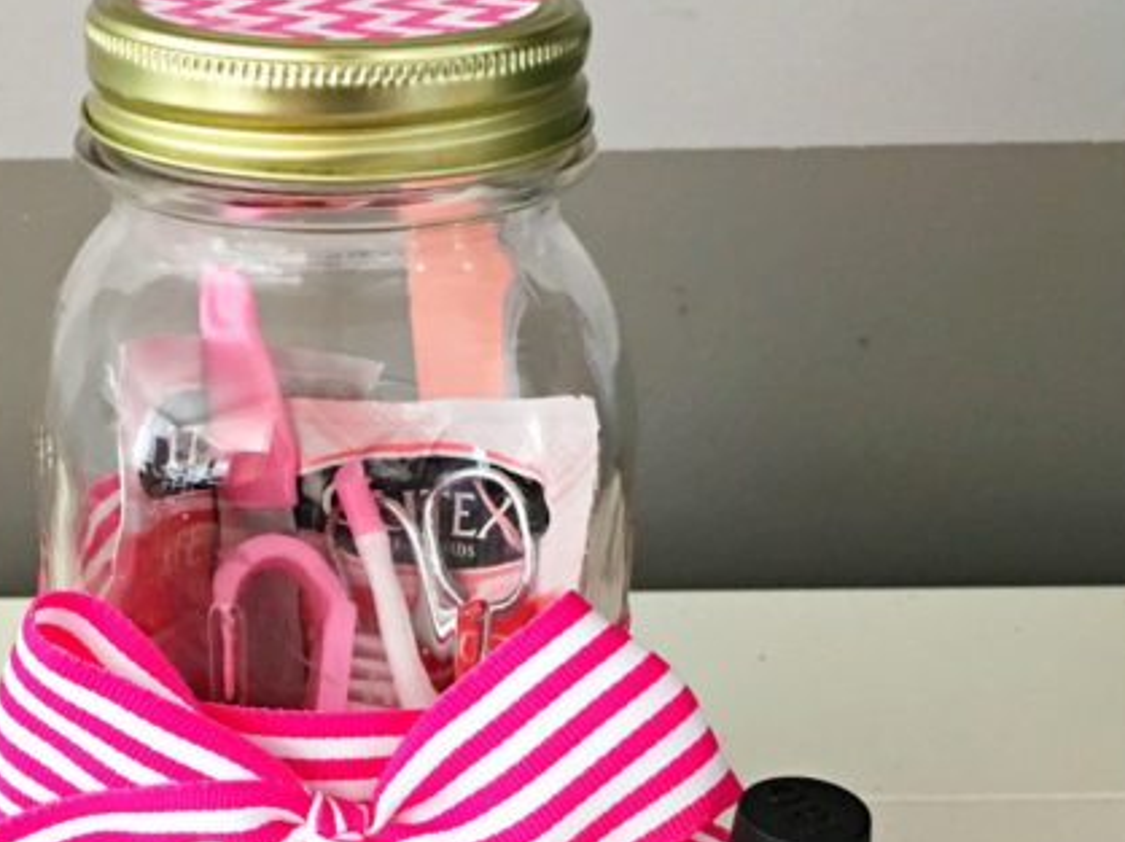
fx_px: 1624
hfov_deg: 37.5
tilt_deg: -27.3
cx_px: 326
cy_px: 613
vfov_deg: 28.7
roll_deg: +0.1
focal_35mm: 50
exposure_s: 1/10
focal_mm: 4.15
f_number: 2.2
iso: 80
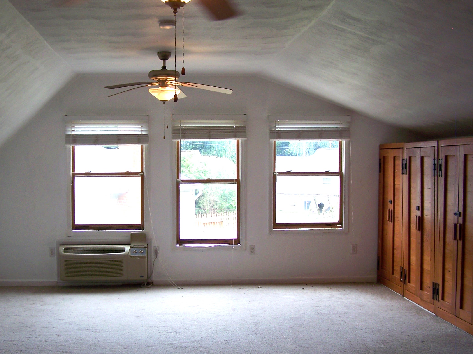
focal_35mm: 47
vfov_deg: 30.8
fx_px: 642
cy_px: 218
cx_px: 204
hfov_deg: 40.4
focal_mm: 6.3
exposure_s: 1/80
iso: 64
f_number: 2.8
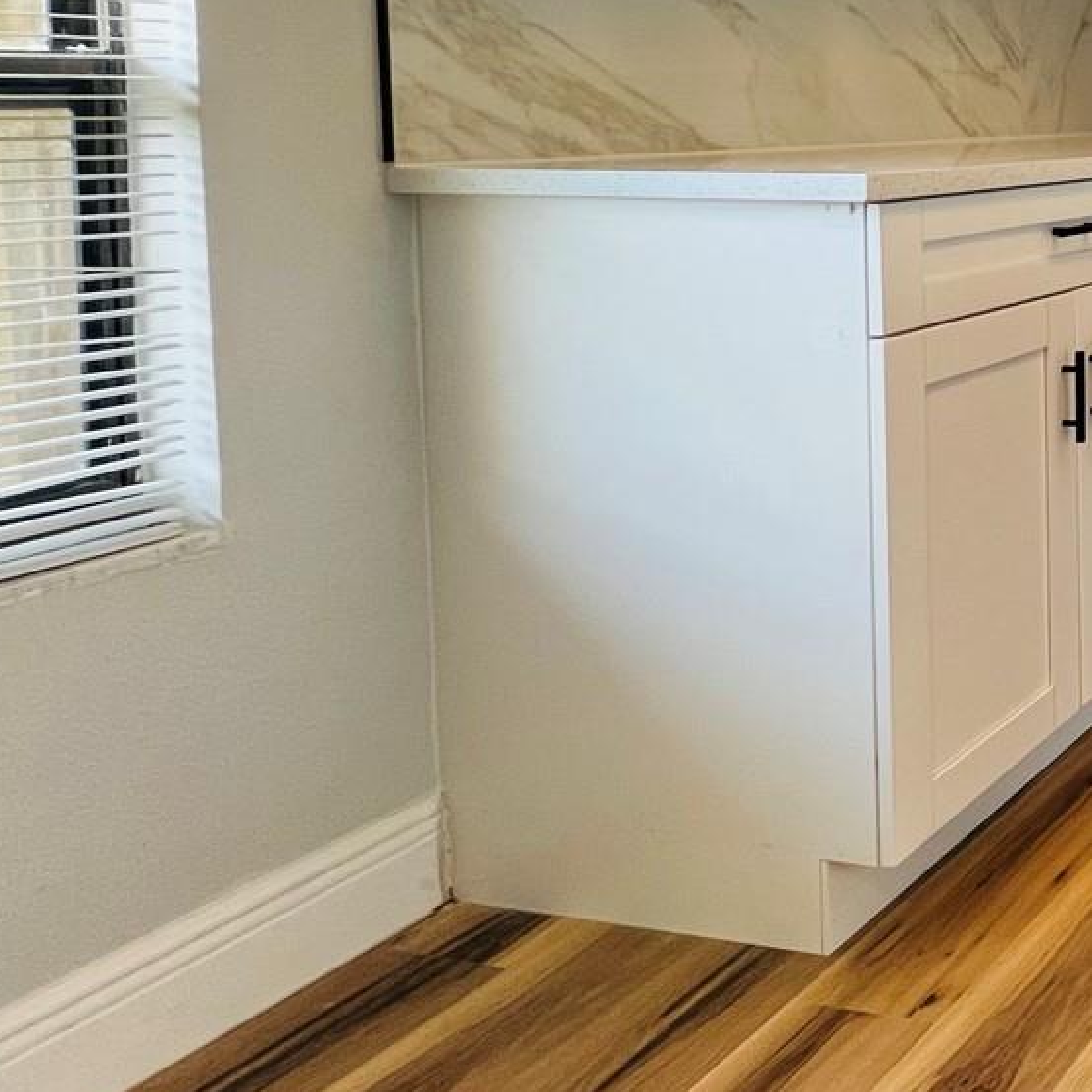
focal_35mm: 33
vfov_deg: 46.0
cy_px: 153
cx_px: 1555
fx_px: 1178
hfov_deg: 31.4
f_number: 1.8
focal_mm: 1.57
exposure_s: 1/120
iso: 160
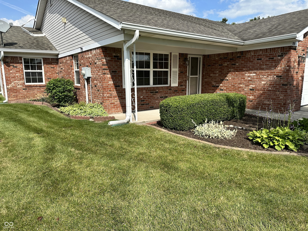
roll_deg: +0.4
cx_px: 154
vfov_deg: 56.8
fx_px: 214
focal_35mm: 24
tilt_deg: -8.8
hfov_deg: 71.6
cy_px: 116
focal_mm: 6.86
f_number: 1.78
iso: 80
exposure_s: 1/3597
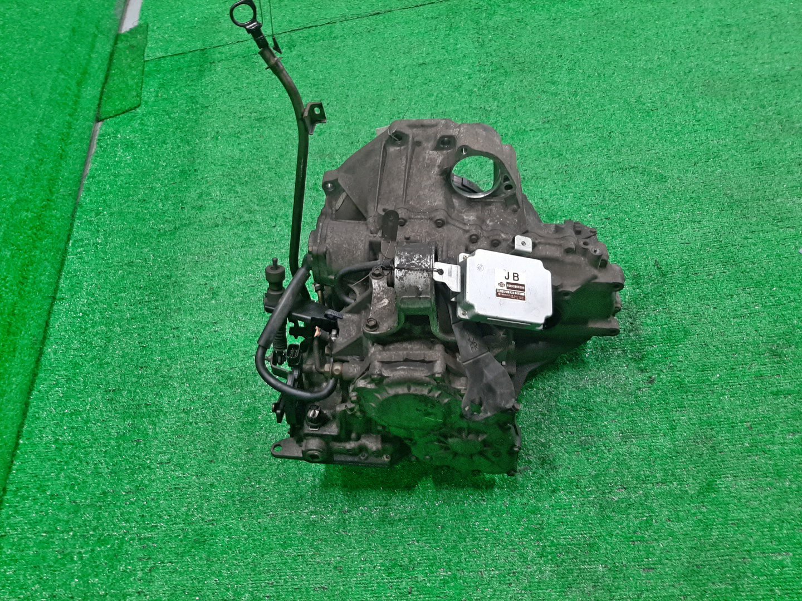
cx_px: 401
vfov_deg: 53.1
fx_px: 602
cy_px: 300
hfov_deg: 67.3
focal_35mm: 26
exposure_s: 1/50
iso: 104
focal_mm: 3.93
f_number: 1.7
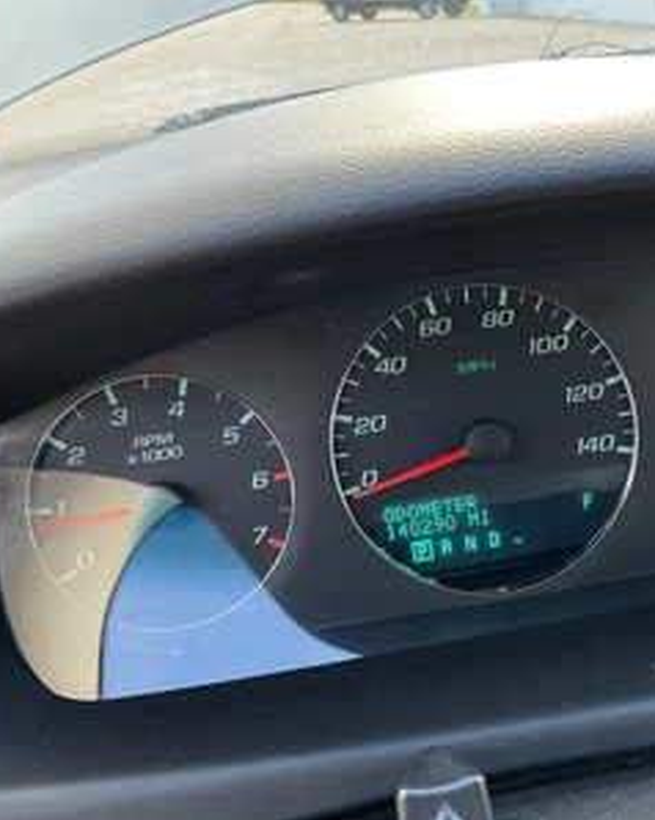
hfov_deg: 38.3
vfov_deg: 48.0
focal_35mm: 38
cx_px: 473
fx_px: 922
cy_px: 410
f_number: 1.8
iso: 64
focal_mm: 3
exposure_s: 1/100
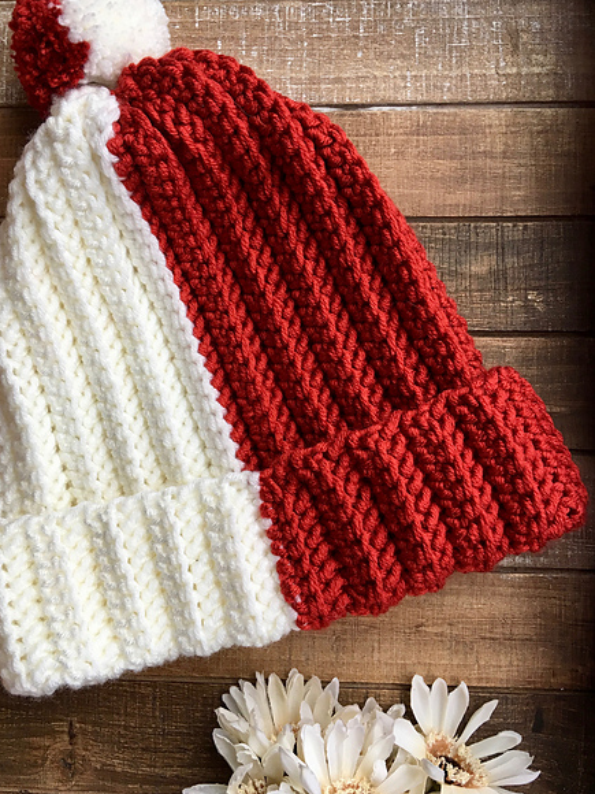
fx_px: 733
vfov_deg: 56.8
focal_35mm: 32
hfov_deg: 44.1
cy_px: 370
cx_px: 275
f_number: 2.2
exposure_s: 1/40
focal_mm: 4.15
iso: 32
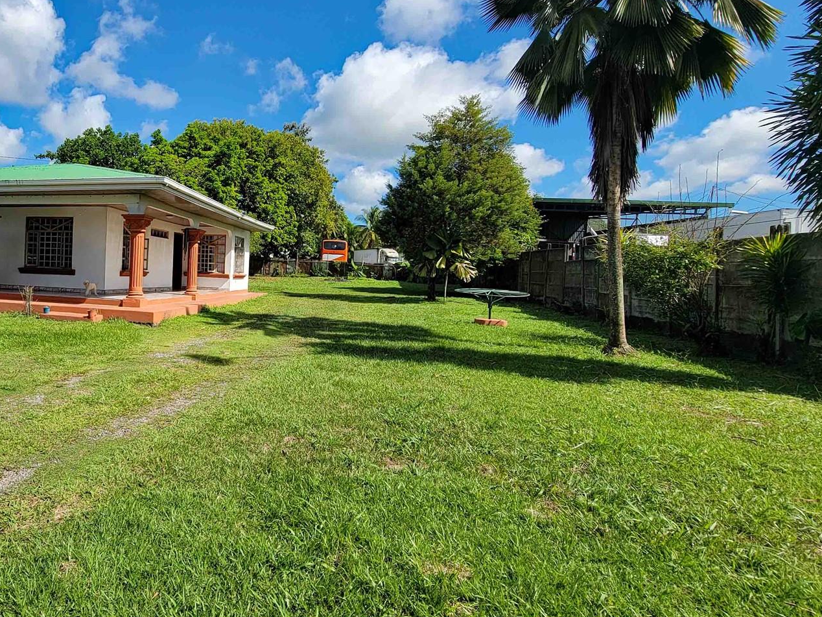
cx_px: 206
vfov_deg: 63.1
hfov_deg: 73.4
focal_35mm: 21
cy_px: 263
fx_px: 499
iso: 50
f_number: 2.2
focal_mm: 2.2
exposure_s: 1/1746
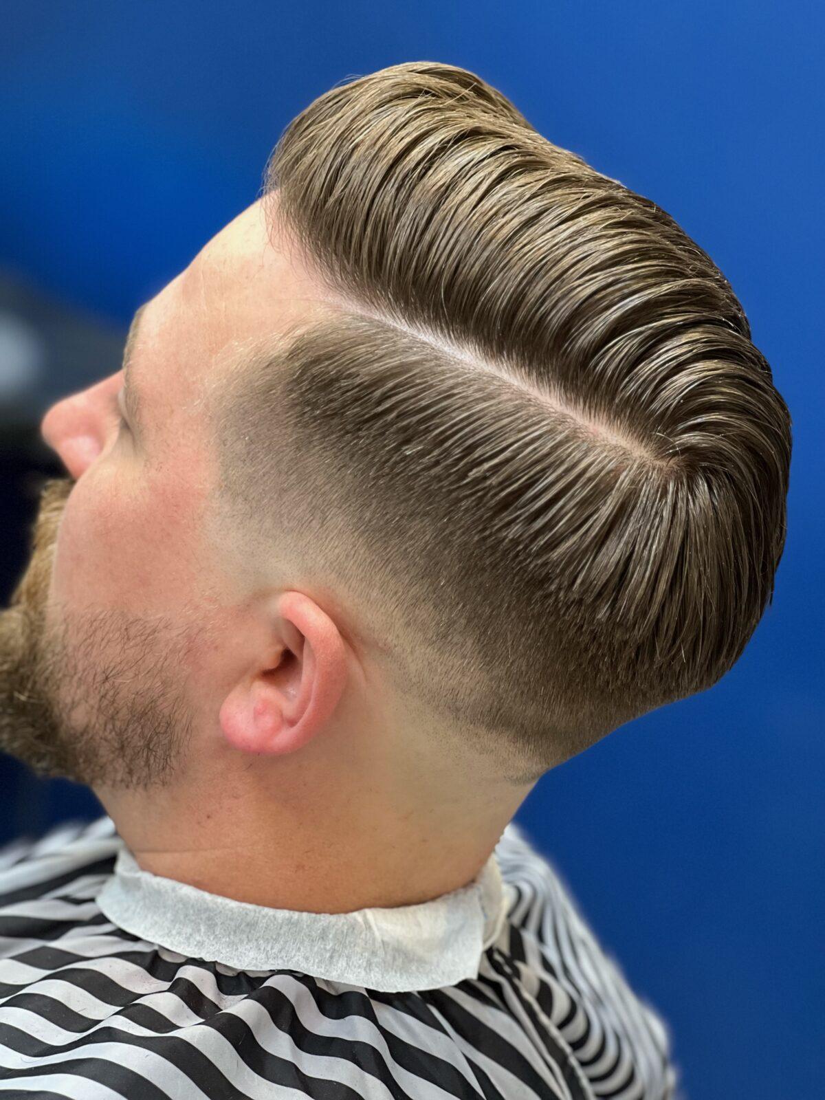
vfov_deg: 25.3
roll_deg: -15.2
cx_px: 412
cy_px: 550
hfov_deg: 19.1
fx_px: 2447
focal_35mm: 77
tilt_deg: -18.3
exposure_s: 1/33
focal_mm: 9
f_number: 2.8
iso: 200
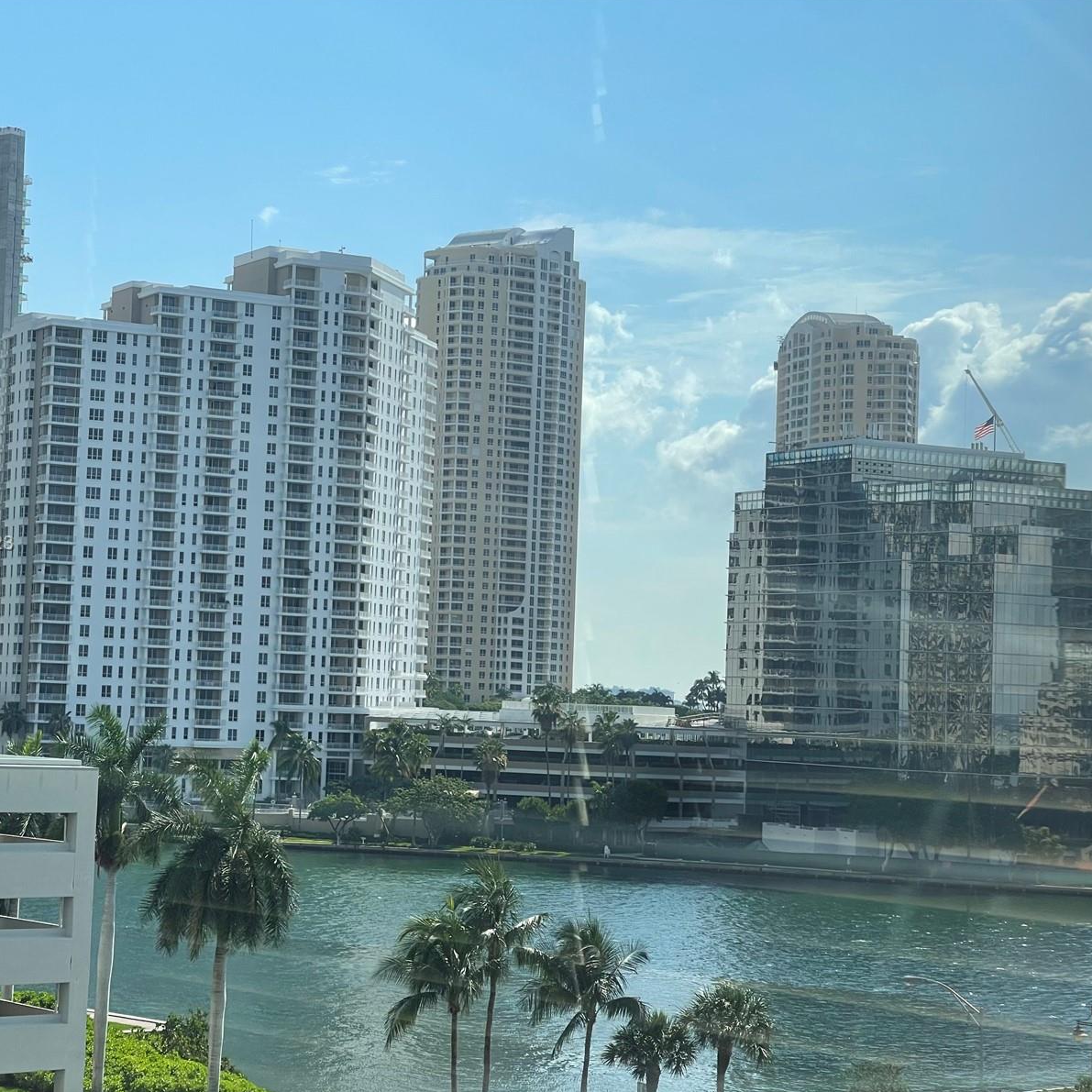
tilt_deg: +3.3
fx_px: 2712
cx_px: 454
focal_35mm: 76
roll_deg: -2.4
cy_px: 545
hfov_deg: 22.7
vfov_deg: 22.8
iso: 20
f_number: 2.2
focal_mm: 7.5
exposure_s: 1/803
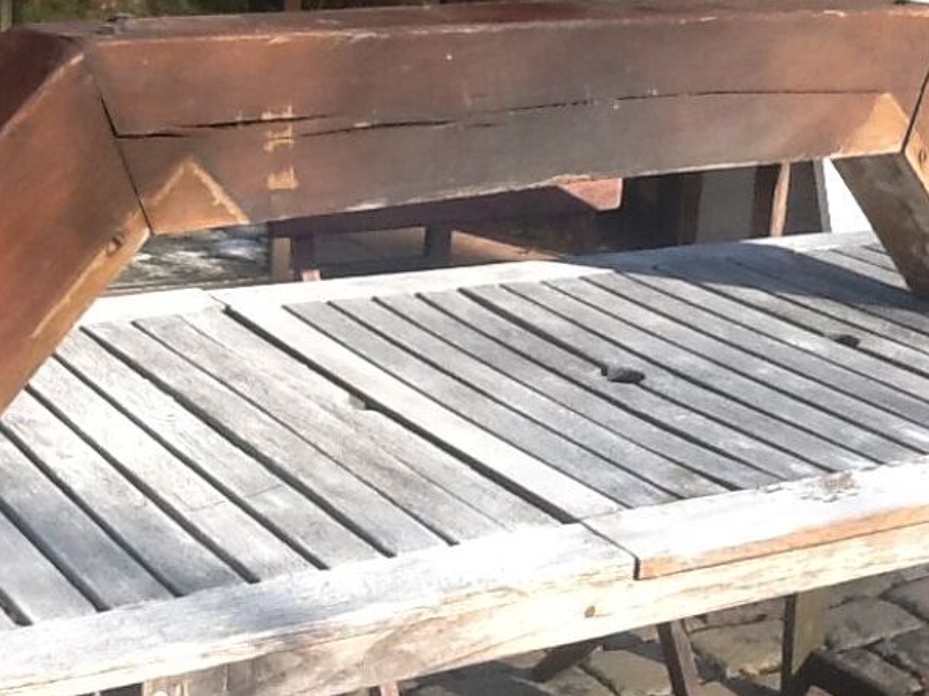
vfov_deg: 19.7
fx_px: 1986
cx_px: 412
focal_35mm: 74
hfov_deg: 26.3
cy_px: 142
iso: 40
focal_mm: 2.03
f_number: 2.4
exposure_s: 1/371
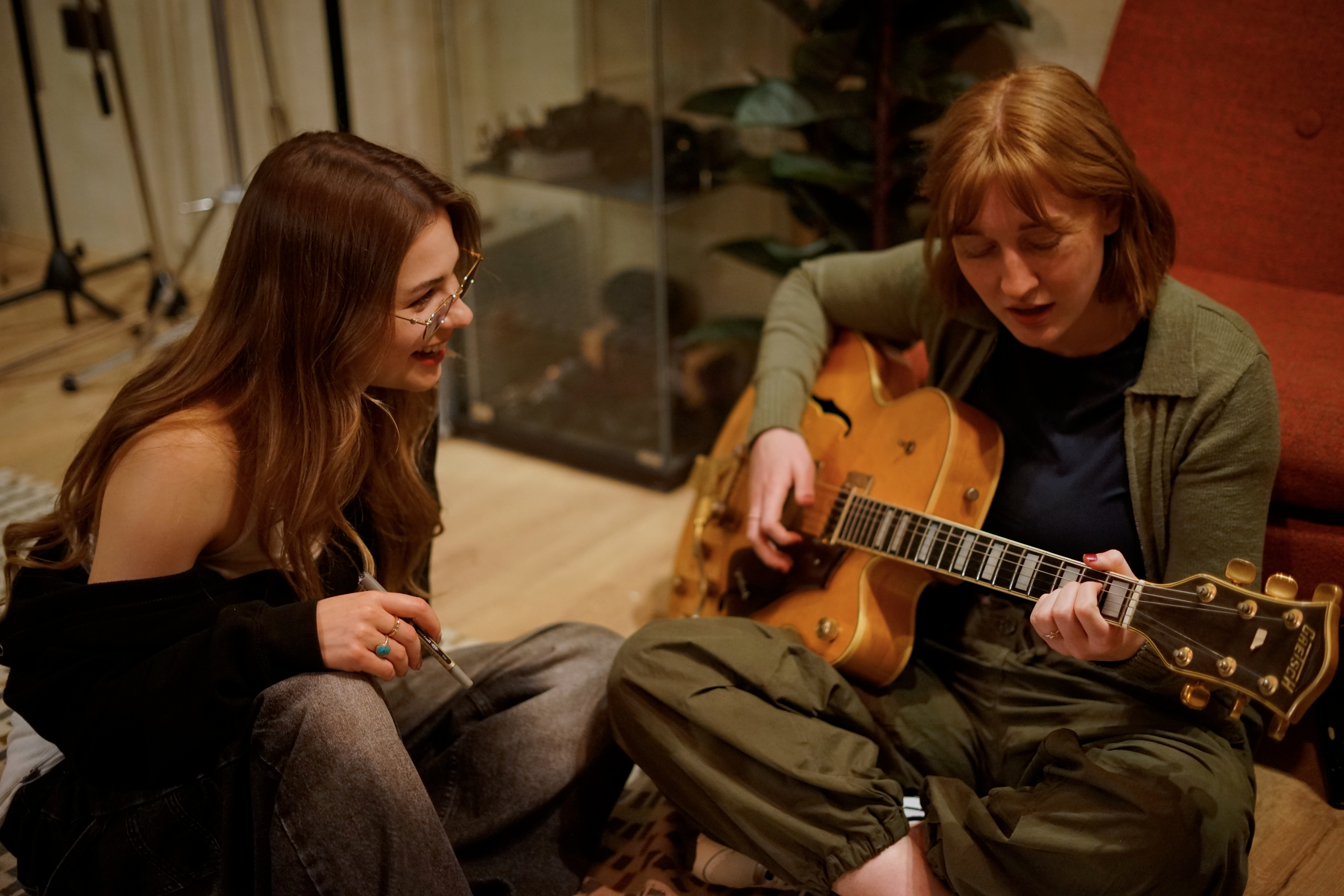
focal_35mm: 50
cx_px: 672
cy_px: 448
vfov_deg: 27.0
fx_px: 1867
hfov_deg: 39.6
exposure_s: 1/200
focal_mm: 50
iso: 1600
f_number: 1.8
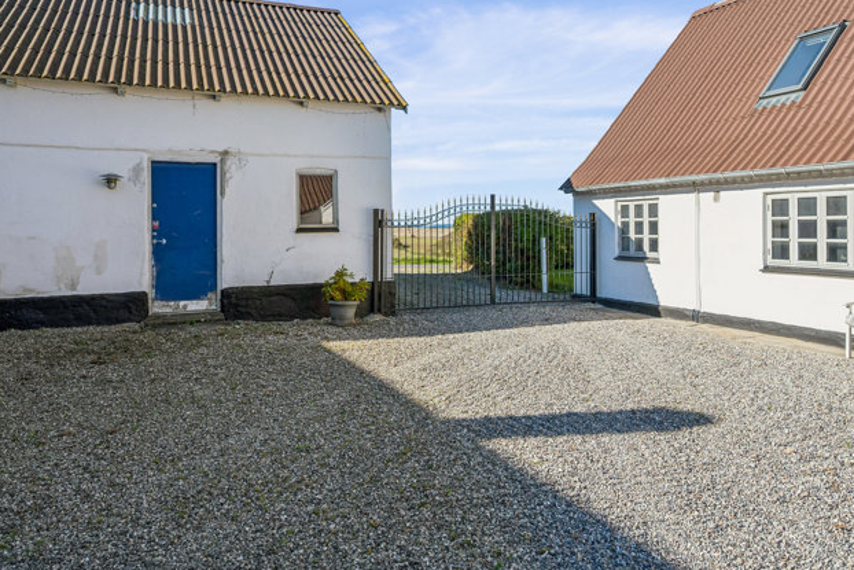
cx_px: 508
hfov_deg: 65.6
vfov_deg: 46.4
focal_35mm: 28
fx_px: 656
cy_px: 205
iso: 320
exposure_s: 1/1250
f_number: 6.3
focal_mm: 21.5
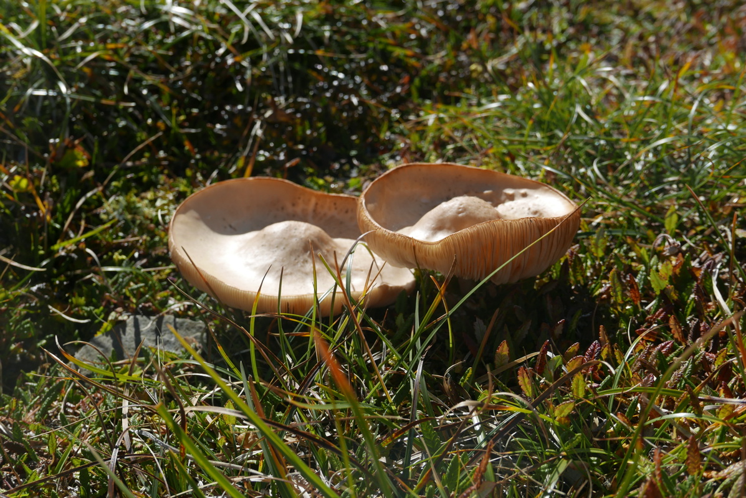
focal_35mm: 47
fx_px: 975
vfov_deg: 28.7
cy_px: 249
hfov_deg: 41.9
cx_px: 373
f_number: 5.6
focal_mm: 21.3
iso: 200
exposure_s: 1/1000
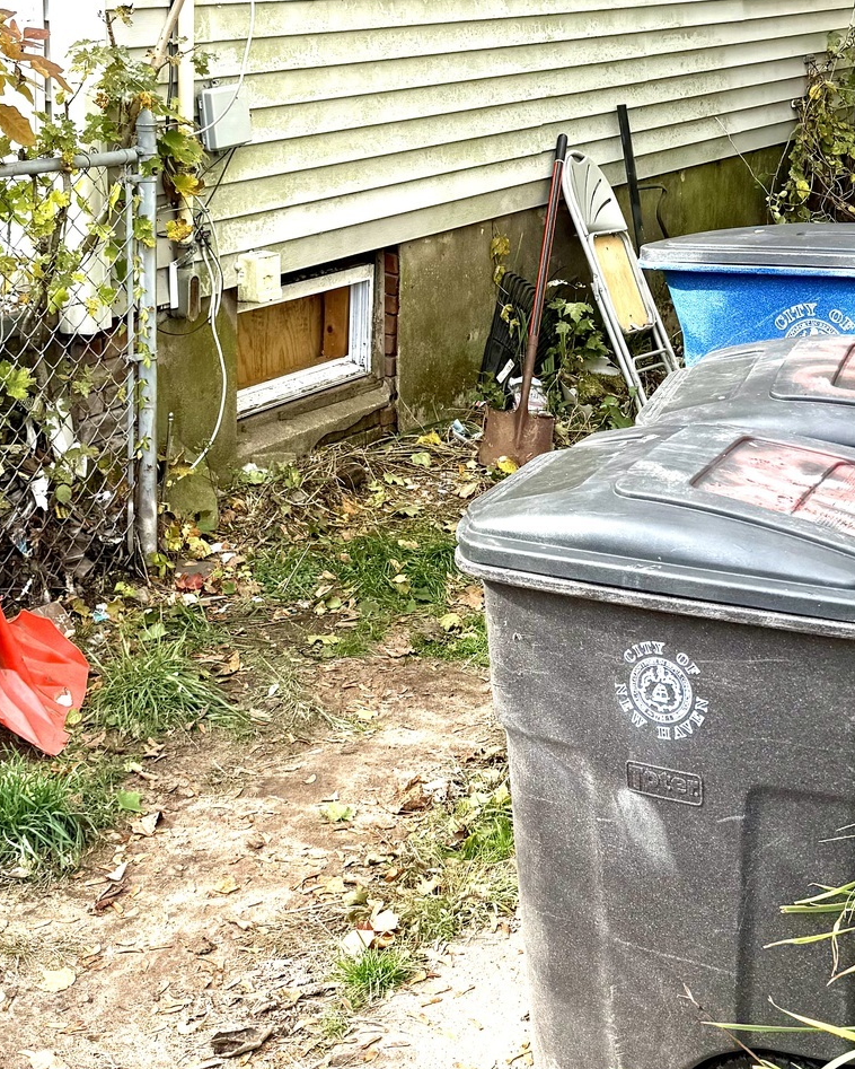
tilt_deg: -8.2
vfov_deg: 32.1
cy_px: 210
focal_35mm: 57
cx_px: 382
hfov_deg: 26.7
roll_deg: +0.4
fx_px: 1802
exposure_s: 1/1385
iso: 80
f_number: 1.78
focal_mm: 6.76
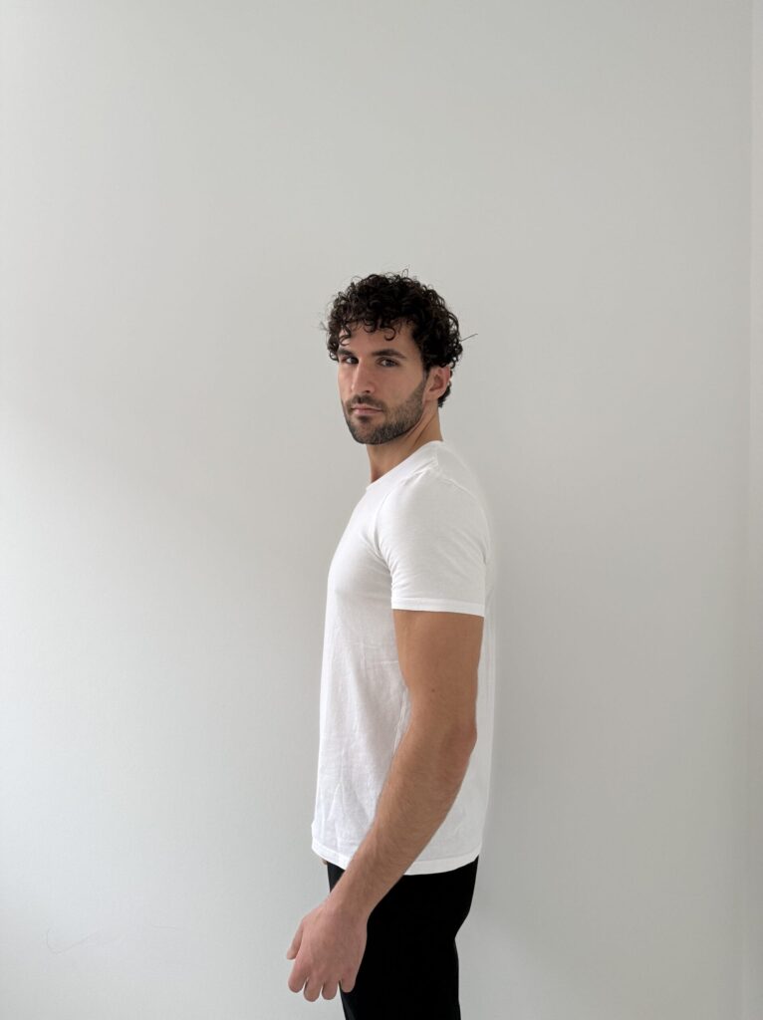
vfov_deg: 71.6
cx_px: 382
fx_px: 707
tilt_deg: -2.2
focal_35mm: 24
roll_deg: +0.1
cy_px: 510
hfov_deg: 56.7
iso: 200
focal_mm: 6.76
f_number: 1.78
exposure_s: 1/111
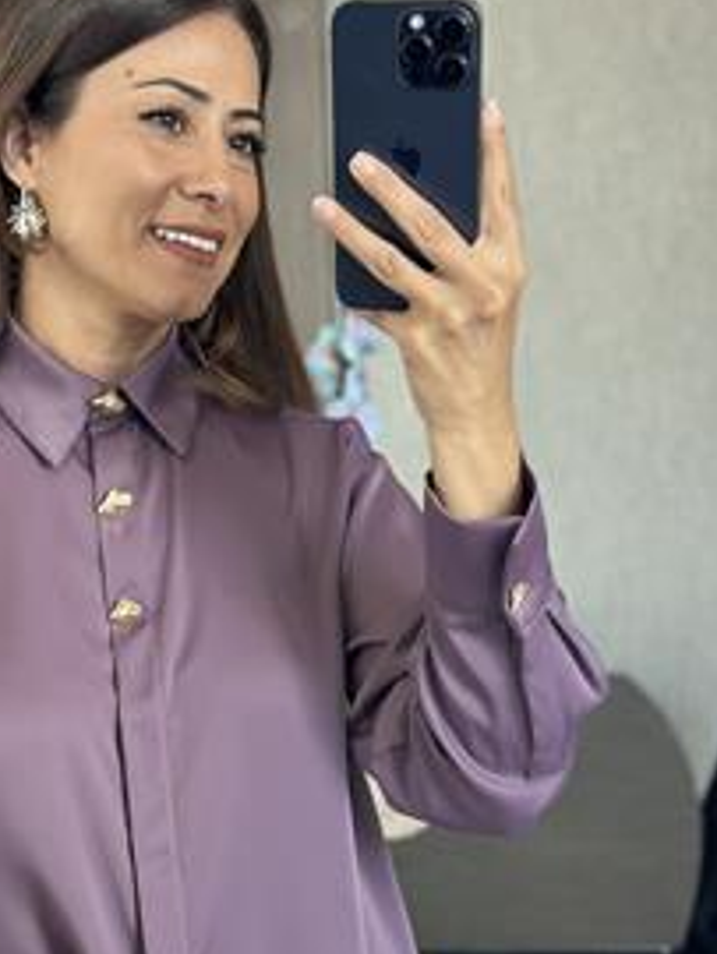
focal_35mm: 90
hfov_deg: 16.3
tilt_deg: -18.5
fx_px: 2482
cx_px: 159
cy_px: 703
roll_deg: +3.4
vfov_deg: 21.6
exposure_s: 1/67
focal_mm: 6.86
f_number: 1.78
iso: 125
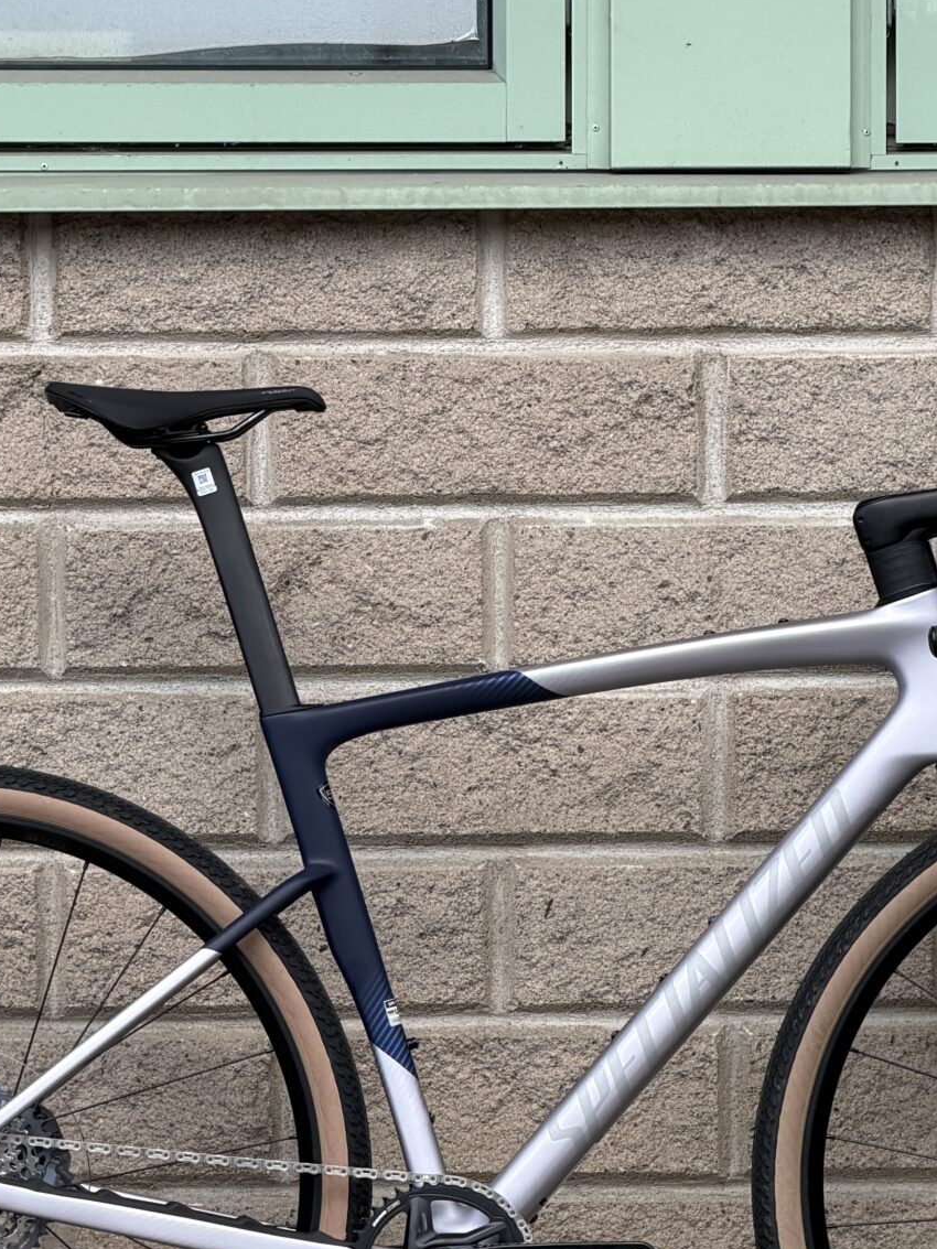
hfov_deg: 6.6
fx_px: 8155
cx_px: 550
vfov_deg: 8.7
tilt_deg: -1.6
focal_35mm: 226
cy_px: 875
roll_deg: -0.1
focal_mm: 16.89
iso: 50
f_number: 2.8
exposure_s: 1/465
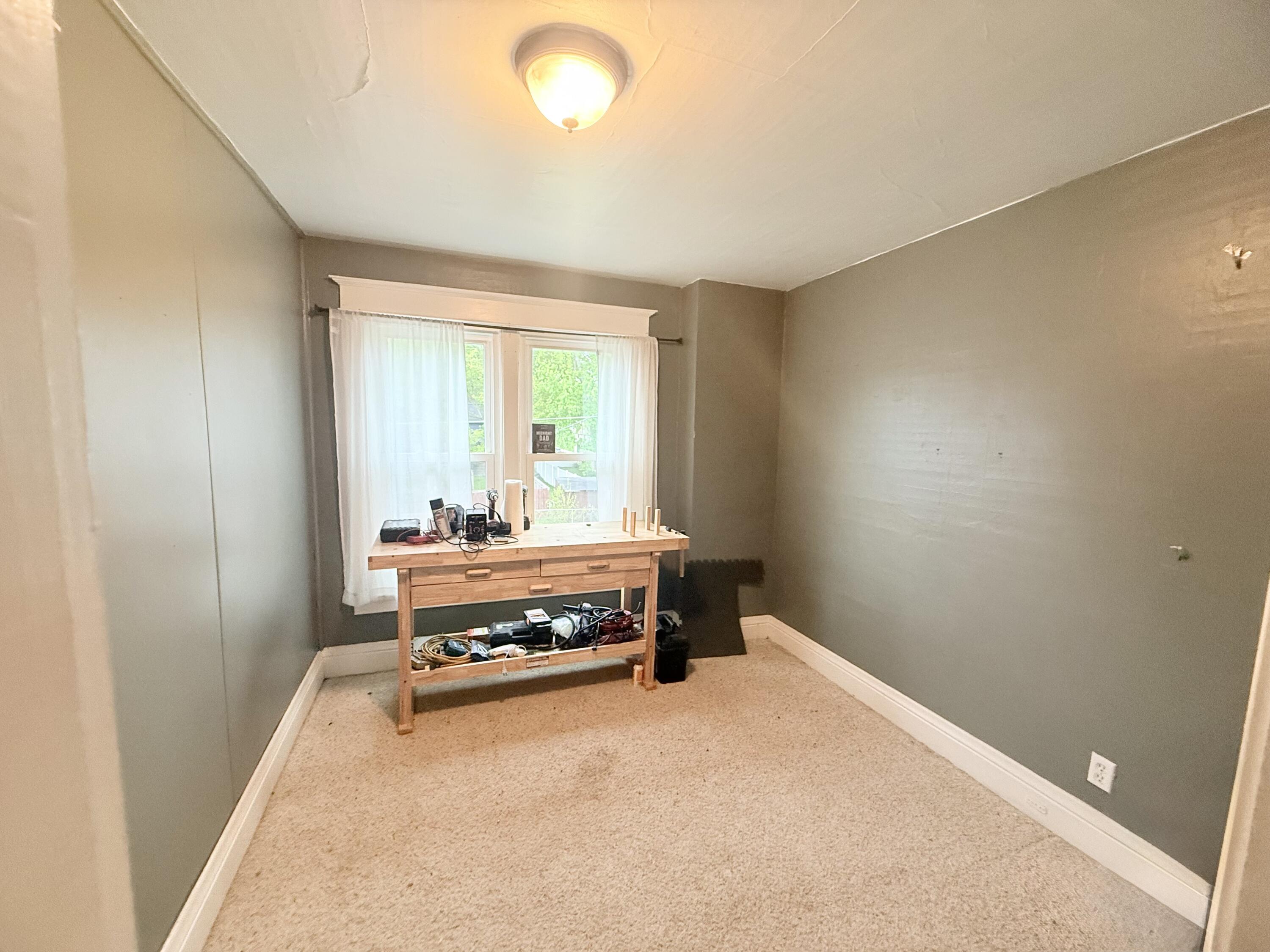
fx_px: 514
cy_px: 476
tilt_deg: -6.3
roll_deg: -1.4
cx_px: 635
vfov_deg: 85.7
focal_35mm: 14
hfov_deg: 102.1
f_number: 2.2
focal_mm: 2.22
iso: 320
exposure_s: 1/60
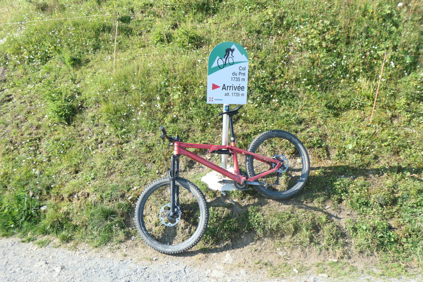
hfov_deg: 60.3
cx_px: 212
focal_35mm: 31
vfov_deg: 42.3
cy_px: 141
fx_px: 364
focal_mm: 11.3
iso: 200
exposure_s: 1/500
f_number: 3.6
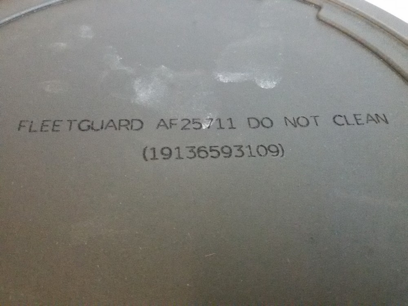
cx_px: 204
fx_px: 365
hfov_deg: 58.4
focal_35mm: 31
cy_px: 153
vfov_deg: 45.4
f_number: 2.4
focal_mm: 2.93
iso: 1000
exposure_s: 1/17
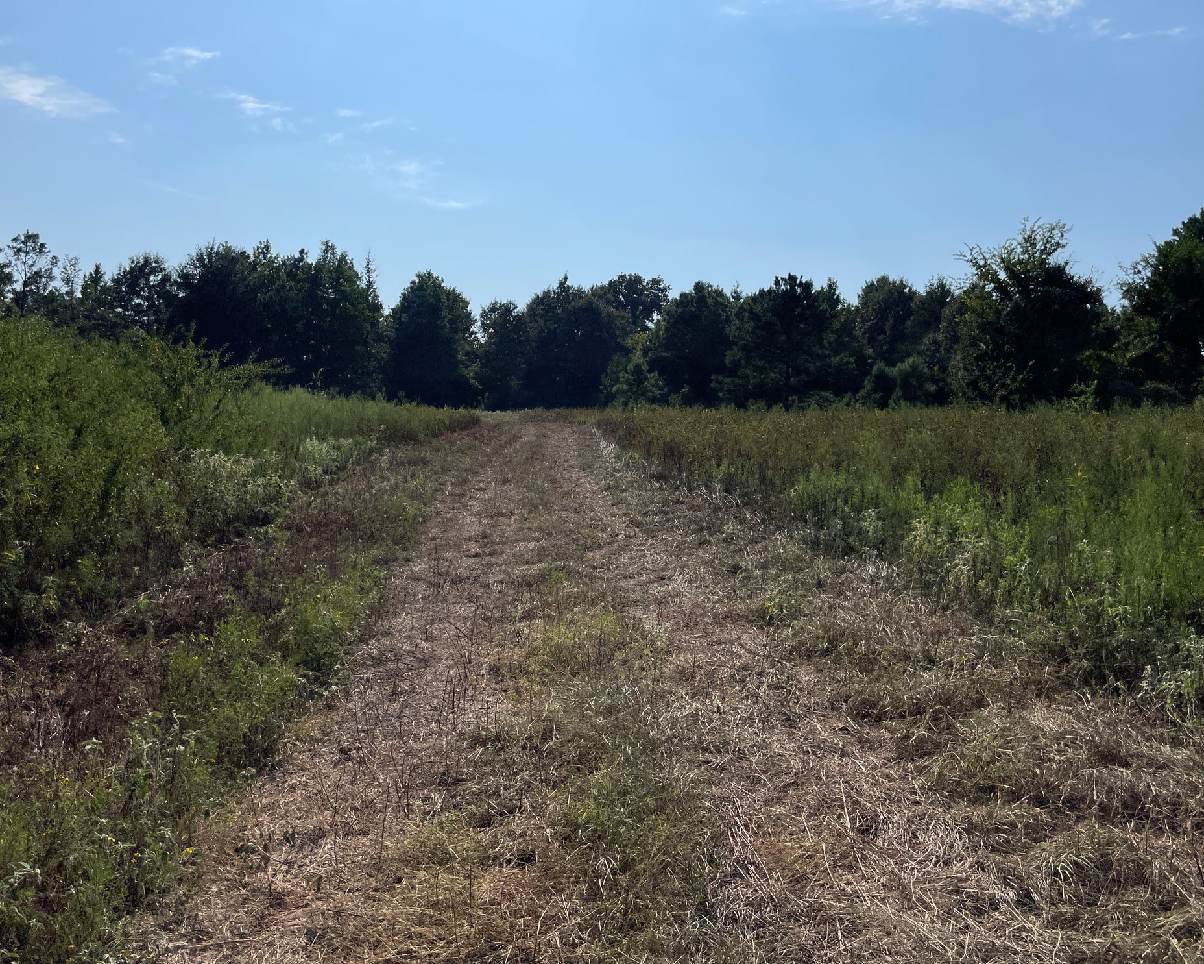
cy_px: 486
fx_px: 998
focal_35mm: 28
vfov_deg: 51.5
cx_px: 601
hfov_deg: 62.2
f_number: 1.6
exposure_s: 1/14925
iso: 40
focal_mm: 4.2
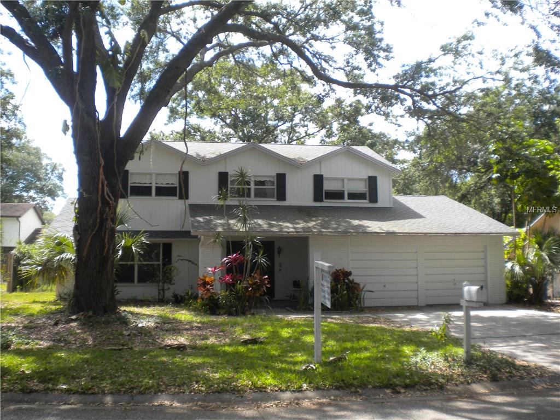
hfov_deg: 52.6
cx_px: 280
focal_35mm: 35
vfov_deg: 40.7
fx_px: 566
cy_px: 210
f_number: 4.6
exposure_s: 1/178
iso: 80
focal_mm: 6.3
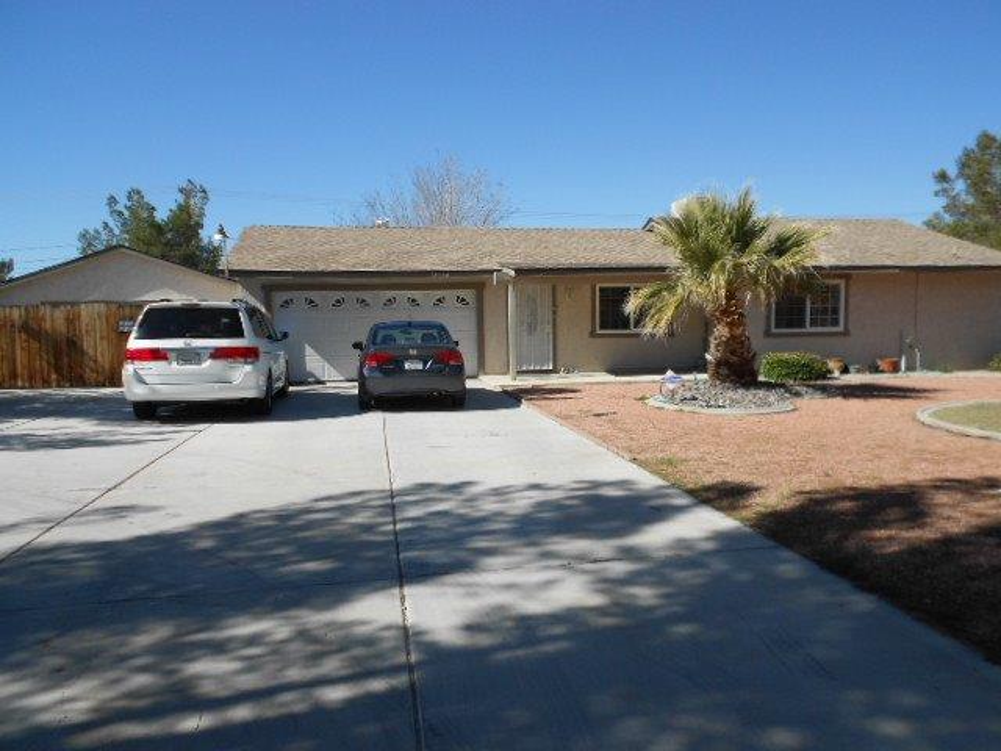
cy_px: 376
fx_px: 752
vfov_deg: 53.1
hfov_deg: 67.3
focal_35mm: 26
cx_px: 500
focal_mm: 4.6
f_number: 3.2
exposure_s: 1/1250
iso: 80
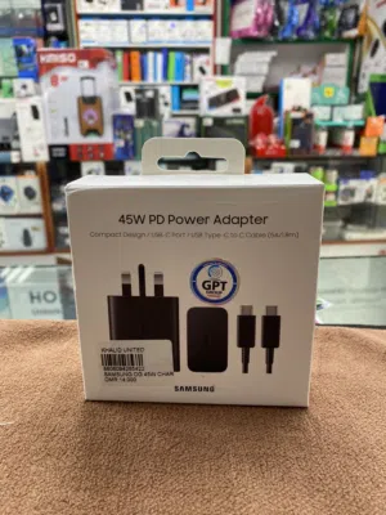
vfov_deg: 67.3
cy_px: 258
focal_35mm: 26
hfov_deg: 53.1
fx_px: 387
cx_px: 193
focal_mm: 4.25
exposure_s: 1/100
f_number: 1.8
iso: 125
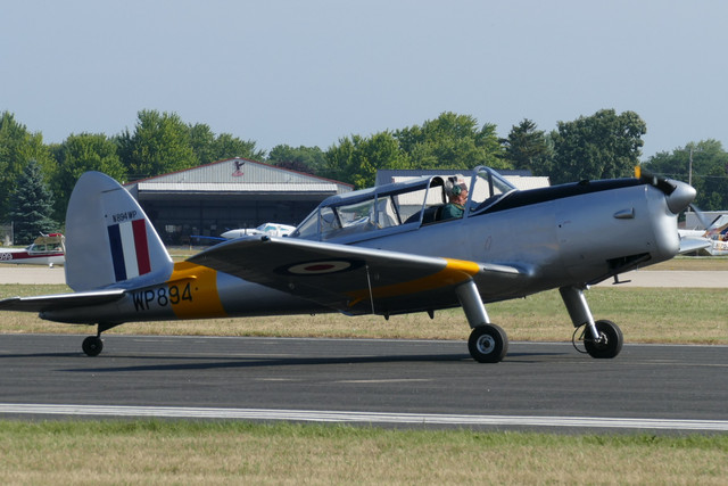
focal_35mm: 175
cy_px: 243
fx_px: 3539
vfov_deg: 7.9
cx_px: 364
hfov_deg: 11.7
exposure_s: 1/640
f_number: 5.6
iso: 125
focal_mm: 63.88
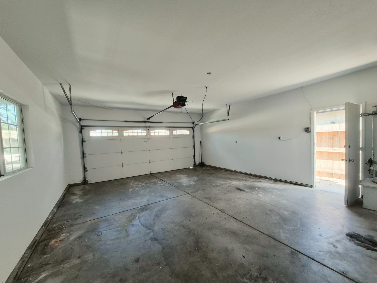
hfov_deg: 106.2
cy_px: 142
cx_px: 188
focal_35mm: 13
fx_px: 142
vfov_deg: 89.9
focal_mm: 1.74
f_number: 2.2
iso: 80
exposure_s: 1/60.2
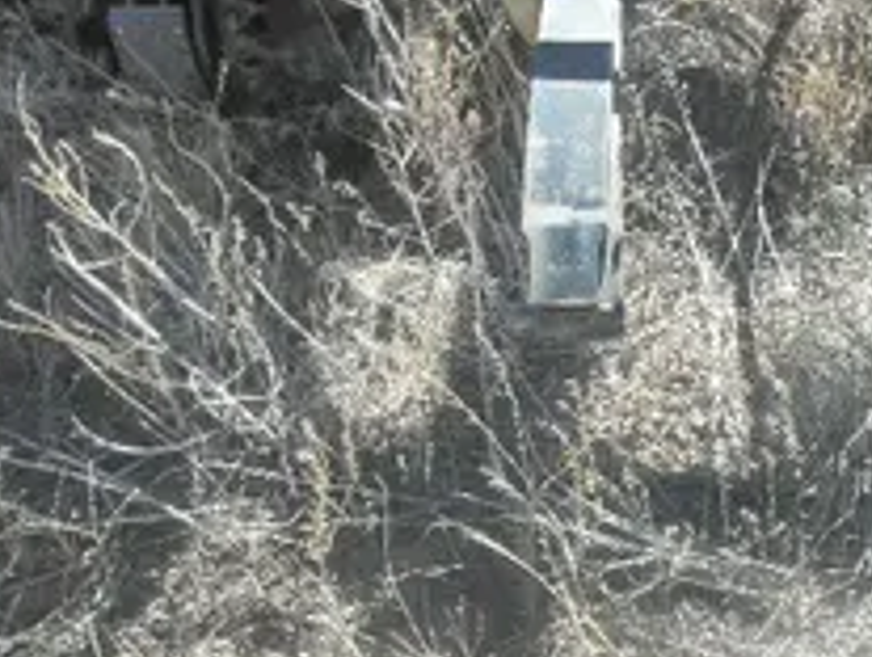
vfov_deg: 26.8
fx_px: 1363
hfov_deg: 33.1
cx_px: 830
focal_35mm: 54
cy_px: 173
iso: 64
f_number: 3
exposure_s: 1/250
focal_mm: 5
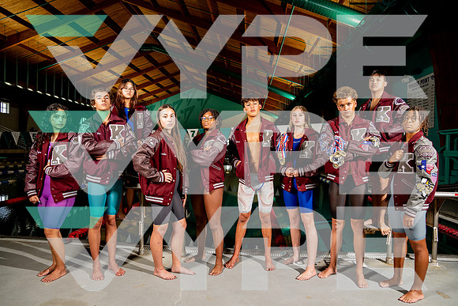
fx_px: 305
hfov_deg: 73.7
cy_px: 153
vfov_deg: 53.2
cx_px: 229
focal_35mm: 24
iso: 400
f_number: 7.1
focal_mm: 24
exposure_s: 1/125
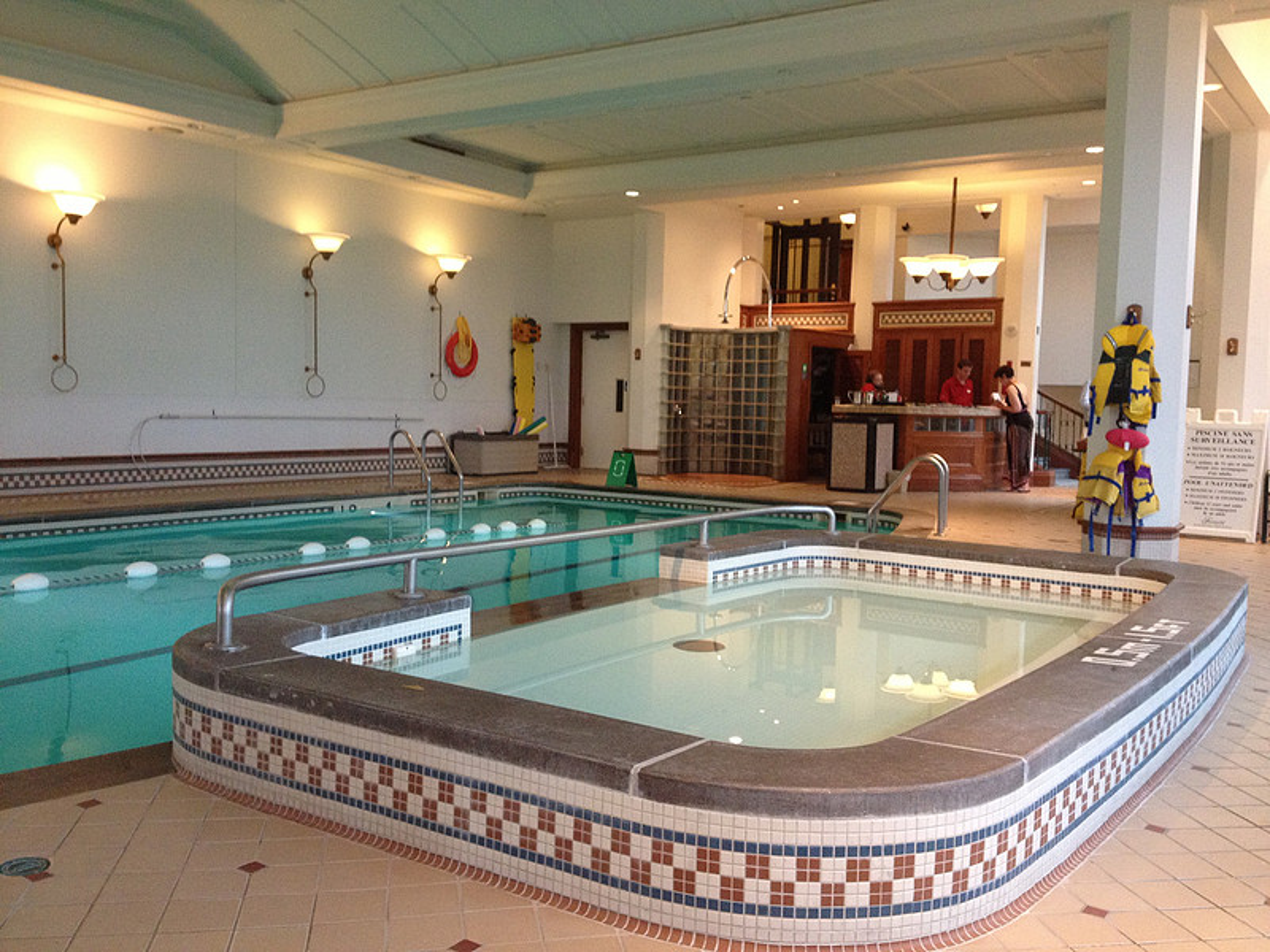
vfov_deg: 40.7
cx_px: 635
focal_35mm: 35
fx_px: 1284
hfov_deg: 52.6
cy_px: 476
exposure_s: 1/20
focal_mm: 4.28
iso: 200
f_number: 2.4
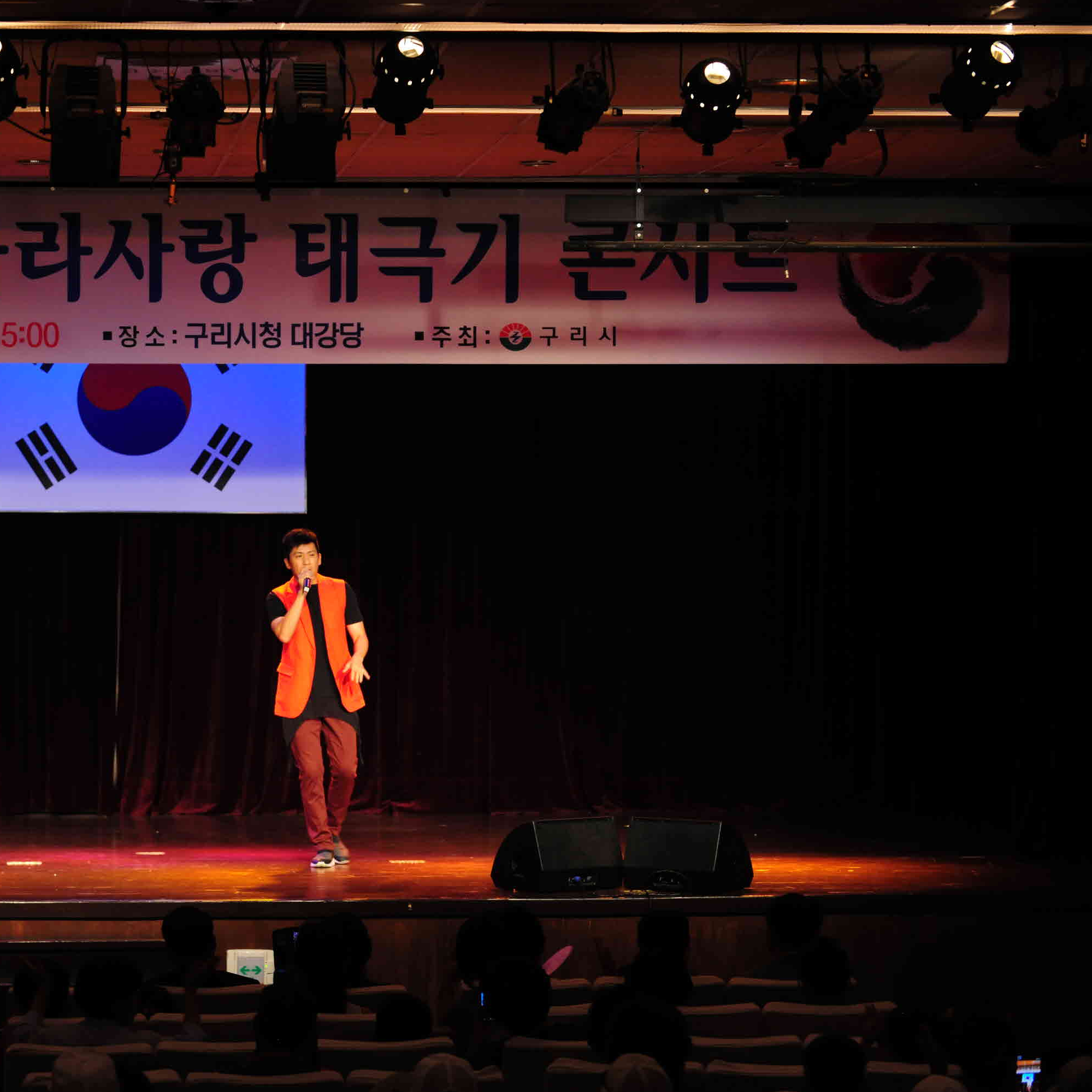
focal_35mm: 126
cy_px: 545
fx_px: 4497
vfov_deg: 13.8
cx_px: 268
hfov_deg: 13.8
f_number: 5.6
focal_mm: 98
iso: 1600
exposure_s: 1/60
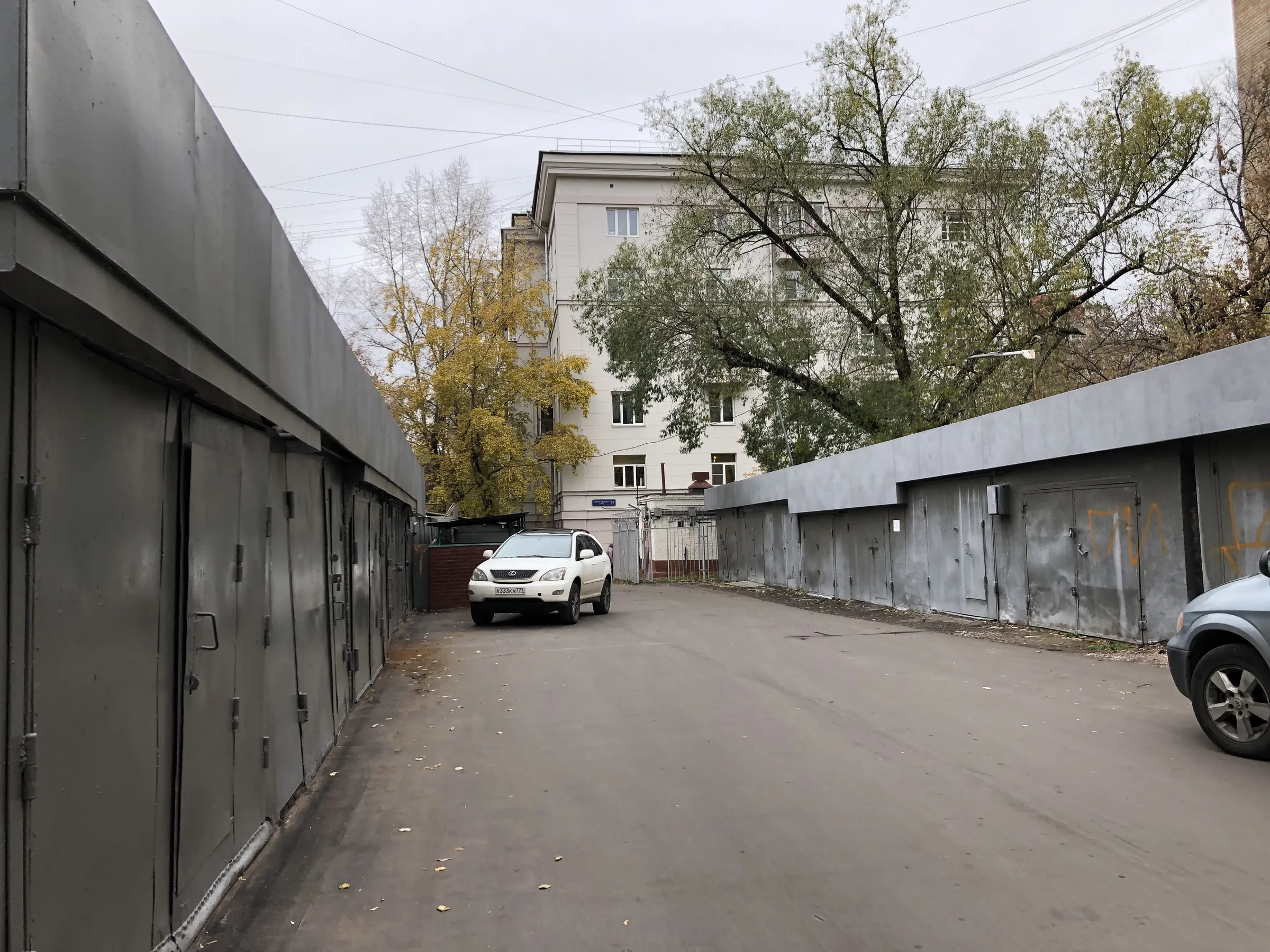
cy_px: 476
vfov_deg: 49.7
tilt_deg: +1.8
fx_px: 1027
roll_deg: +1.3
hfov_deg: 63.4
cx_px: 635
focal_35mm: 28
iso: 50
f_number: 1.8
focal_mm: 4
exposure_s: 1/120
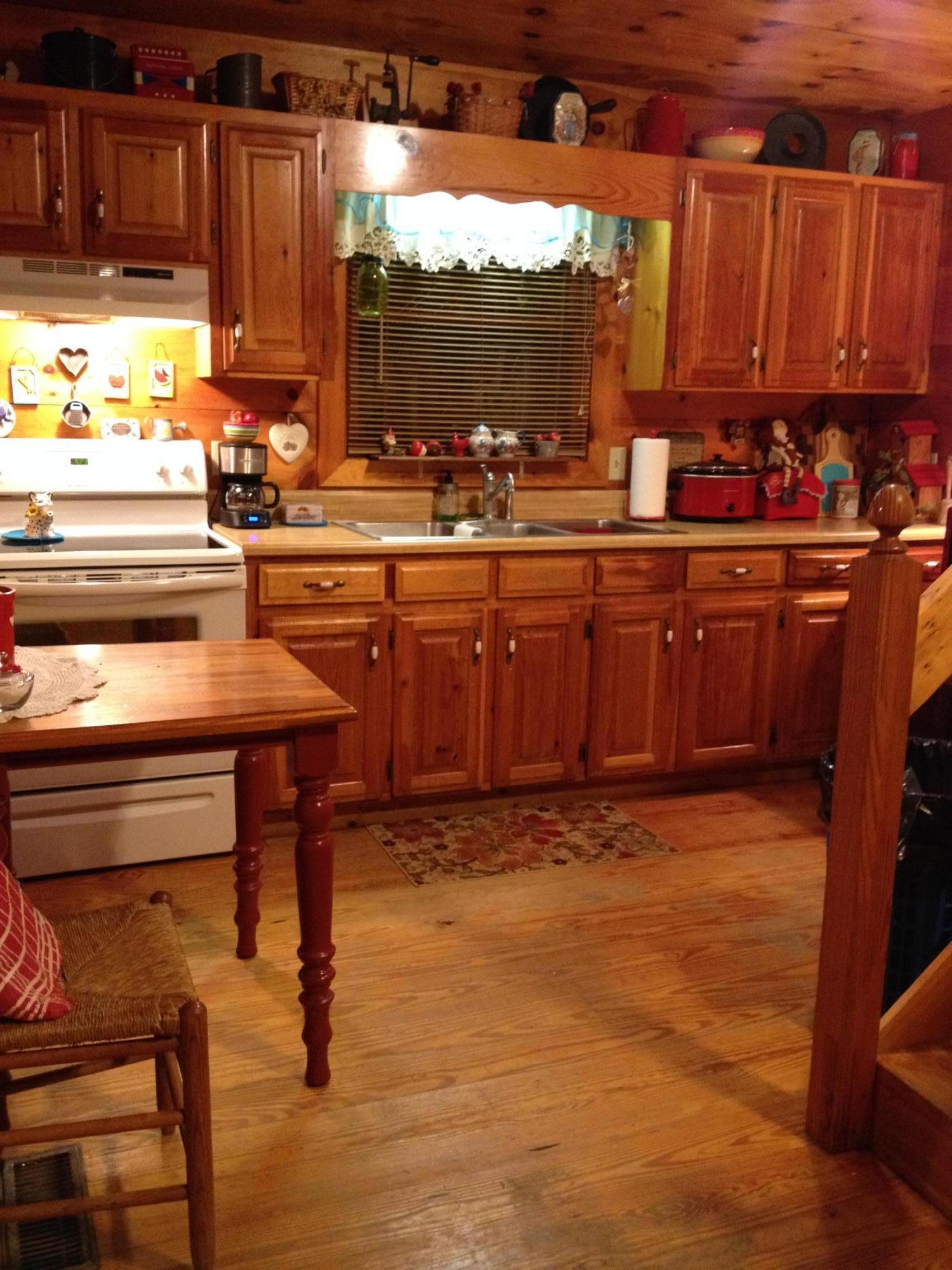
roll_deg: -0.7
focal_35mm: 35
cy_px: 635
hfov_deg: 40.7
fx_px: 1283
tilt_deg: -9.6
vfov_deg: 52.6
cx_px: 476
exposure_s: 1/20
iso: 320
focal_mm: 4.28
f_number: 2.4
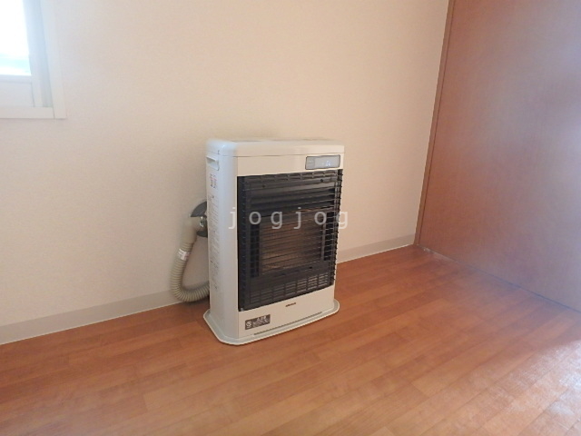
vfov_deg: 63.4
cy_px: 218
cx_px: 290
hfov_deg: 79.0
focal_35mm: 21
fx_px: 352
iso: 400
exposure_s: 1/30
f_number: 3.5
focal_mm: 3.7
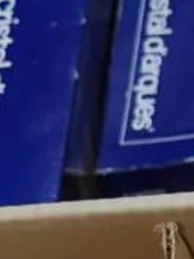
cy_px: 643
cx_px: 141
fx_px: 1509
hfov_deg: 7.3
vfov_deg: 8.8
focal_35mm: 202
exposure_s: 1/100
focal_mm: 17
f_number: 4
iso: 200
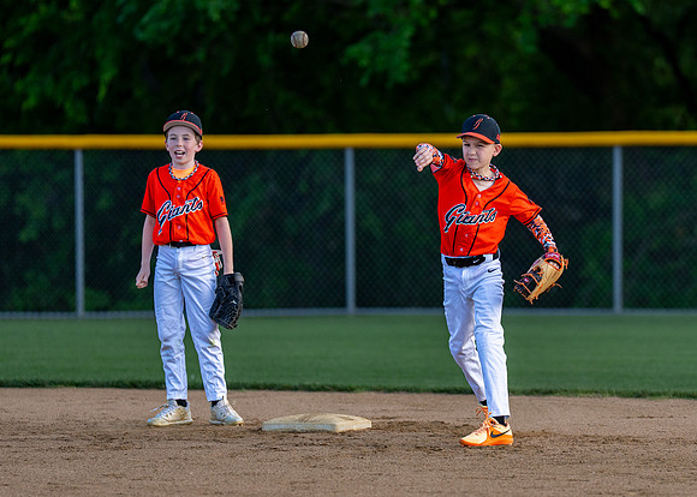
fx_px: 6547
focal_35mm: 331
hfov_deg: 6.1
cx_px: 475
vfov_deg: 4.4
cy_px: 257
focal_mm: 200
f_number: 2.8
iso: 250
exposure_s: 1/1600
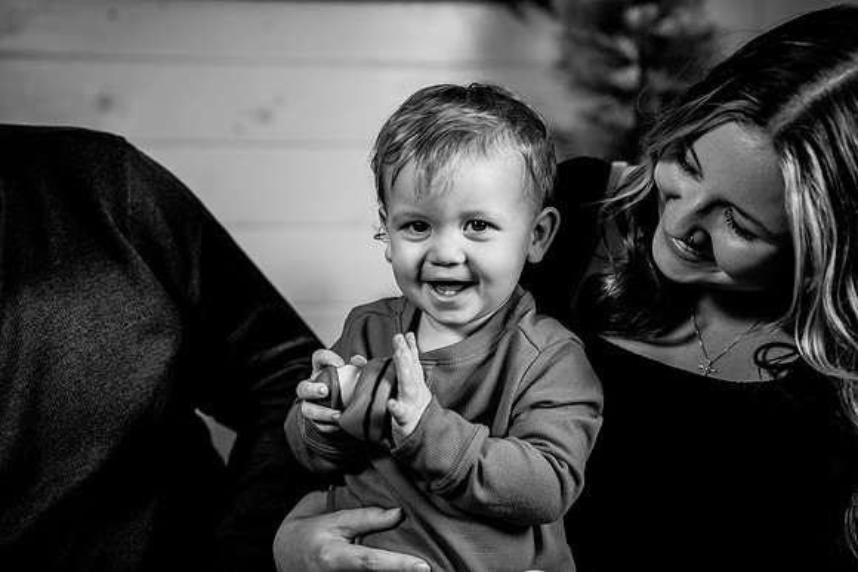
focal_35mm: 60
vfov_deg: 22.6
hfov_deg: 33.4
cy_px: 286
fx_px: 1430
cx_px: 429
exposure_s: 1/250
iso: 250
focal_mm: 60
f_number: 3.5
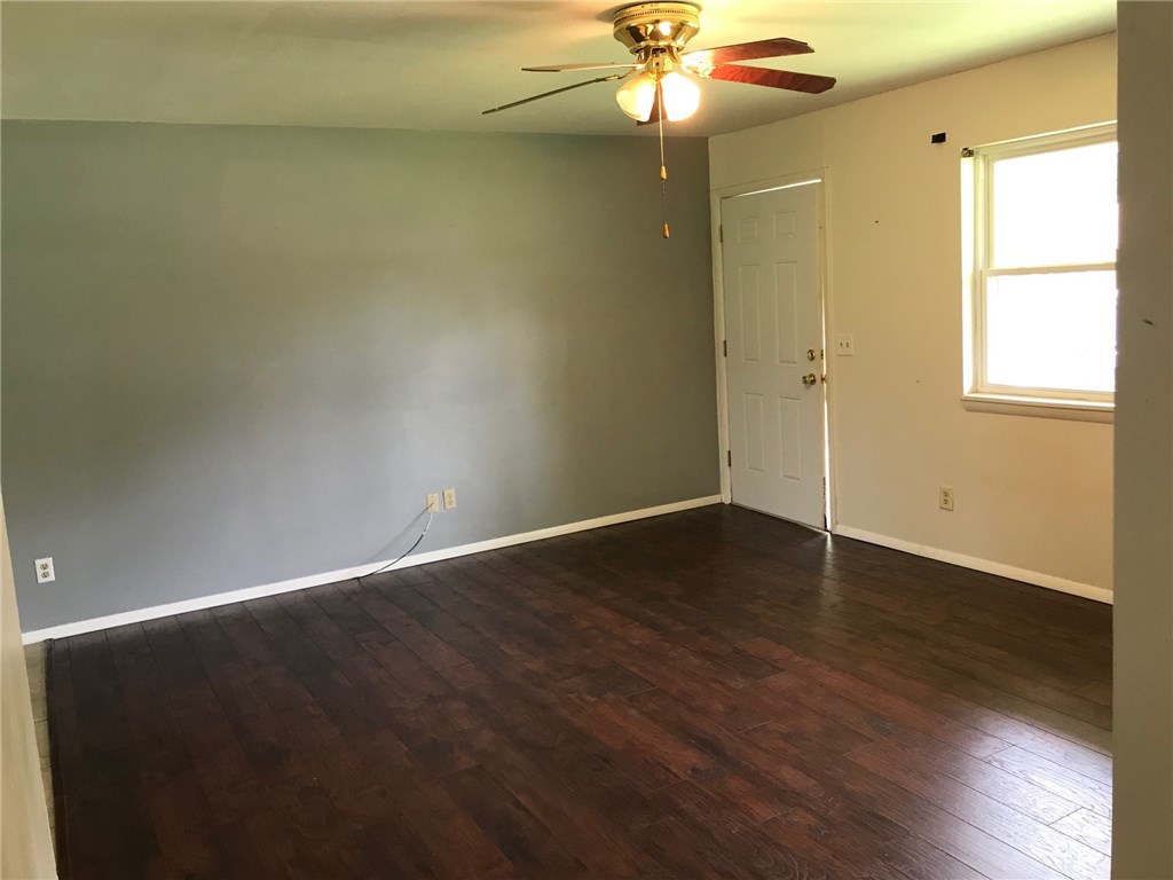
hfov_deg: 63.4
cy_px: 440
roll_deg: +4.2
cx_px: 586
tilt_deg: -9.0
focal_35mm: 28
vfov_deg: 49.7
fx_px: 949
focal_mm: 3.99
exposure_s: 1/20
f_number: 1.8
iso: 40
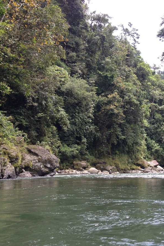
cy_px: 124
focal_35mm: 49
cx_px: 150
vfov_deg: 40.3
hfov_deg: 26.5
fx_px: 335
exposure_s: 1/449
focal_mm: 4.28
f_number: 2.4
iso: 50
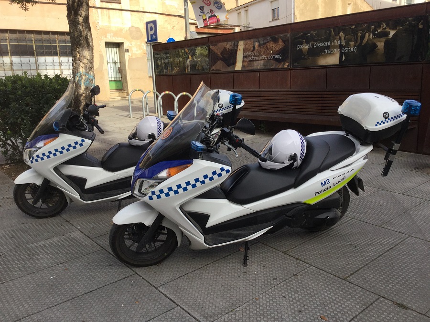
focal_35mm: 31
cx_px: 215
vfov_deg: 45.4
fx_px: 385
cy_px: 161
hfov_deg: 58.4
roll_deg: +1.2
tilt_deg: -13.7
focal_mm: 3.3
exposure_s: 1/429
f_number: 2.4
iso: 25
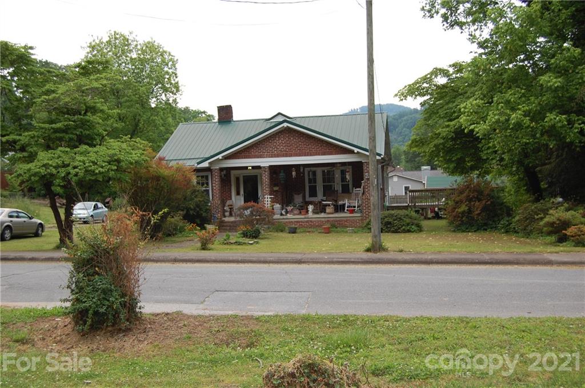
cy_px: 194
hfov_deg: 46.5
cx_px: 292
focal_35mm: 42
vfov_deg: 31.8
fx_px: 682
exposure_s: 1/500
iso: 320
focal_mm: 28
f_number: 5.6
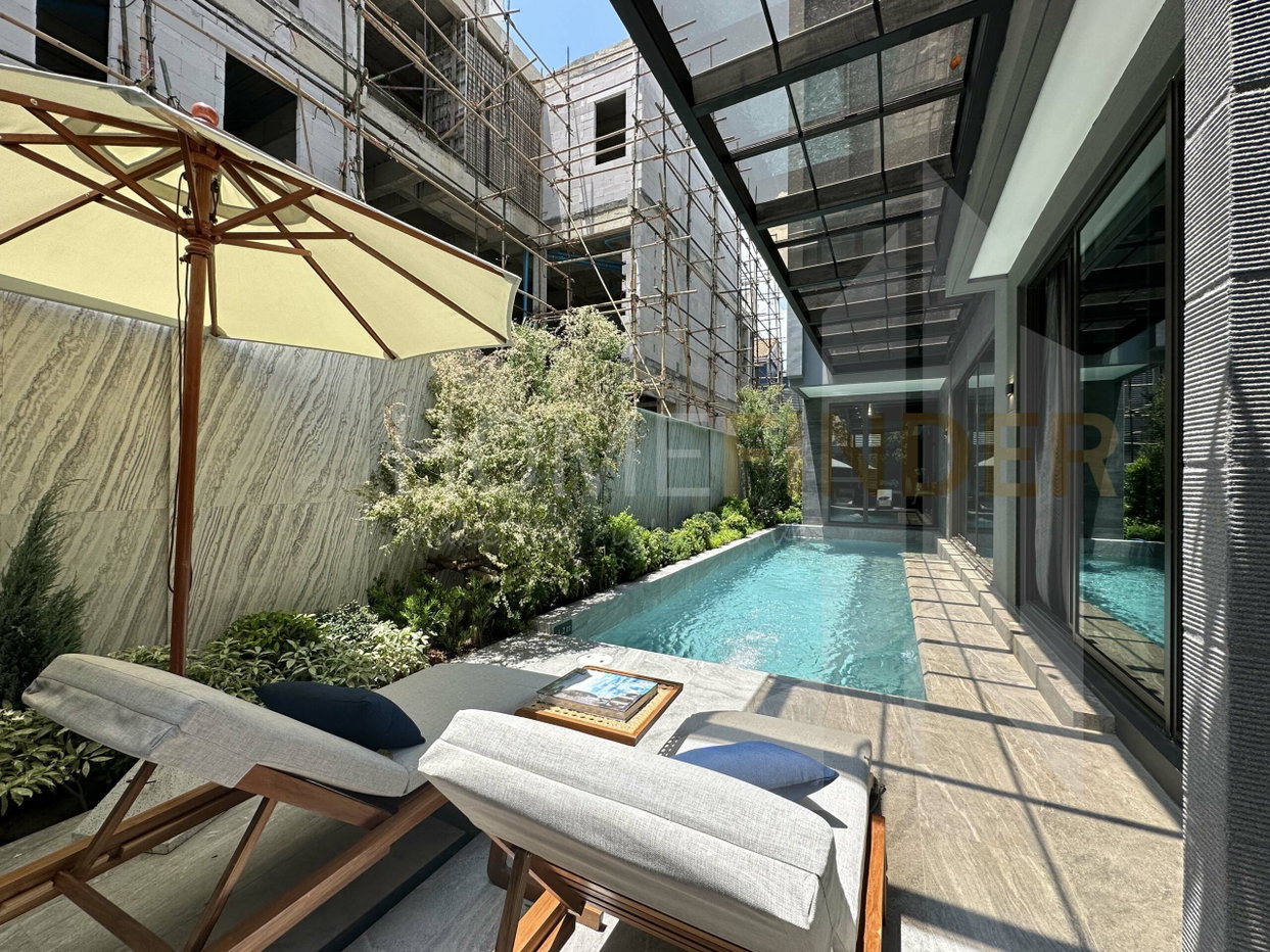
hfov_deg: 102.1
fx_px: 514
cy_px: 476
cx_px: 635
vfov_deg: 85.7
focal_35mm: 14
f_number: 2.2
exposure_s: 1/917
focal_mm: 2.22
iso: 50
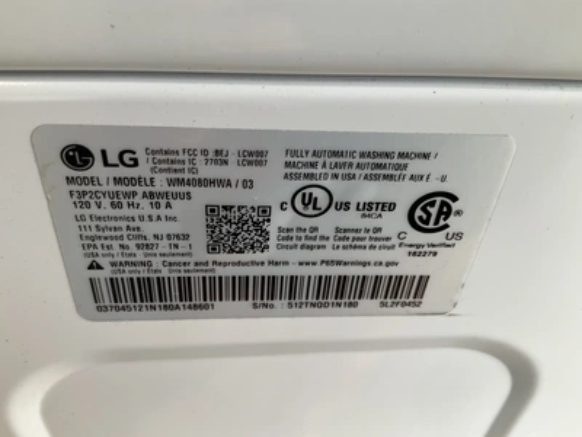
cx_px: 291
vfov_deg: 48.2
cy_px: 218
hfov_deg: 61.7
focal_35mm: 29
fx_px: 488
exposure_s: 1/122
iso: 32
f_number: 1.8
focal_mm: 3
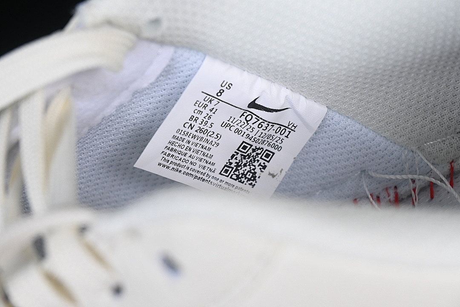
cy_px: 154
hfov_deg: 27.0
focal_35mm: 75
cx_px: 230
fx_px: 958
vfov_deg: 18.2
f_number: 7.1
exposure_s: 1/80
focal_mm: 50
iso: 160
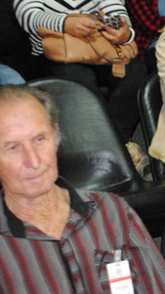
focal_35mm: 92
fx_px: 717
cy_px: 156
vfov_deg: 23.2
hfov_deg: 12.8
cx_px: 198
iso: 1600
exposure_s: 1/30
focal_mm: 22
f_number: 3.8
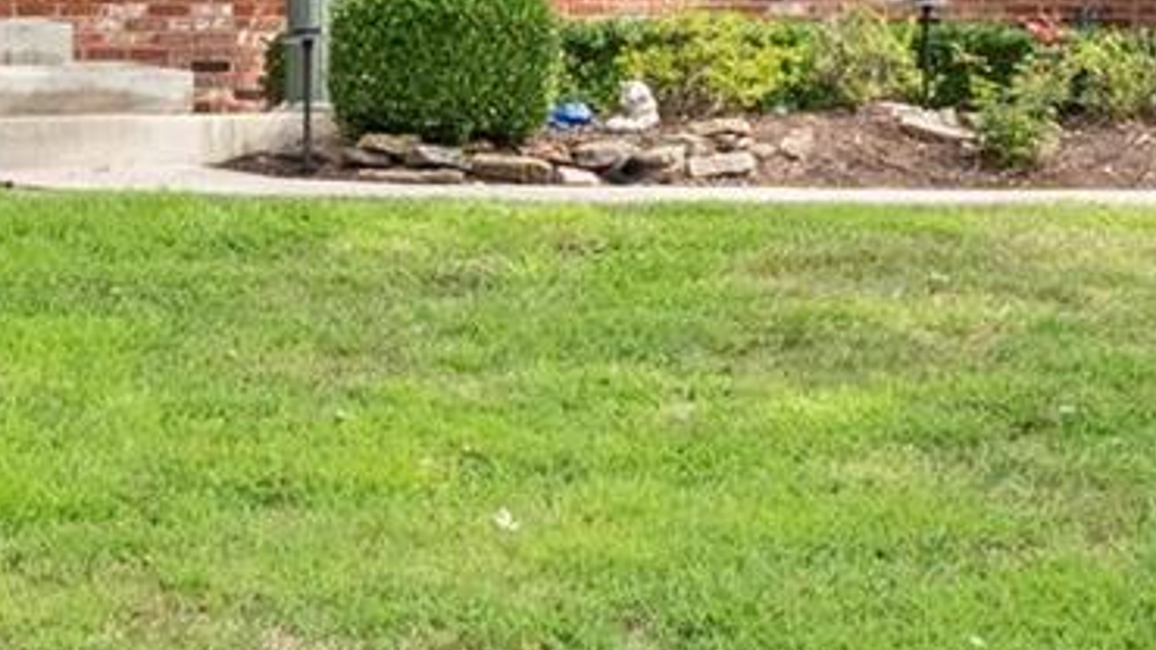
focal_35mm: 145
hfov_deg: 14.7
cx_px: 259
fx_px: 4444
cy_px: -562
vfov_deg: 8.0
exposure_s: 1/400
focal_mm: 16
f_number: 10
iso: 400
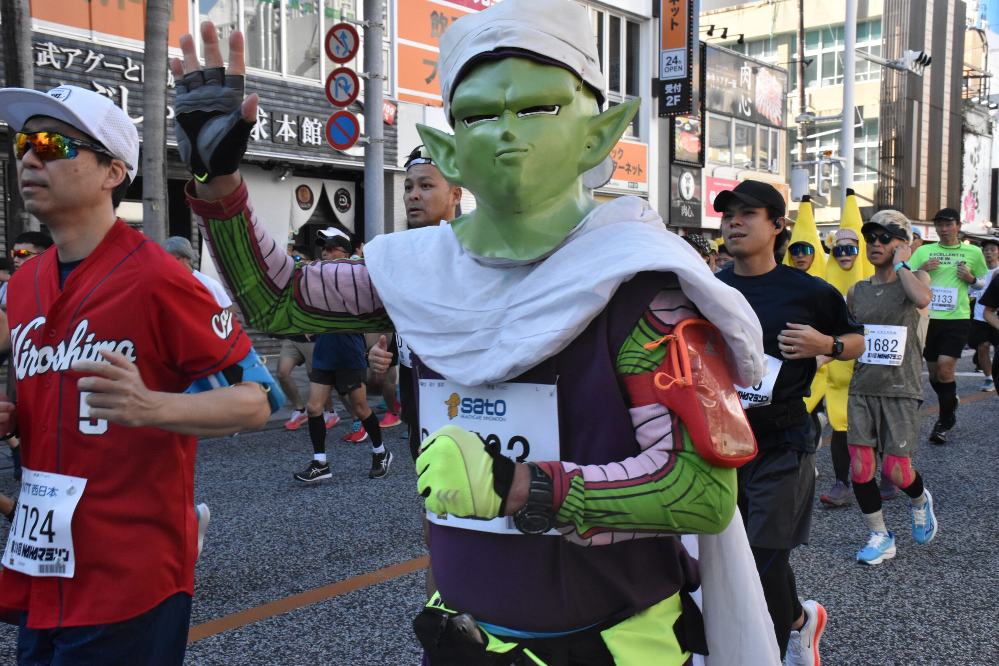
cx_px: 500
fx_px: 1124
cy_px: 333
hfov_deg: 47.9
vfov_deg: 33.0
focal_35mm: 40
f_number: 13
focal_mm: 27
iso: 2500
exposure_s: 1/640
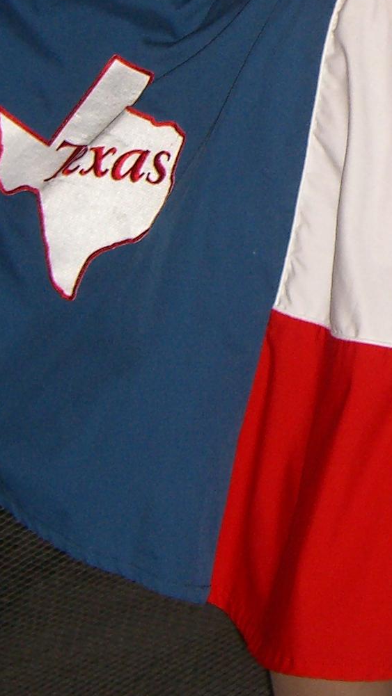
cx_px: 467
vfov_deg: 16.6
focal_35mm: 127
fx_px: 2347
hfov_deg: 9.4
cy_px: 12
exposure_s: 1/60
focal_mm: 7.9
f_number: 2.8
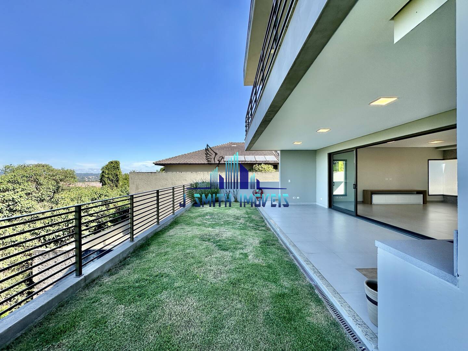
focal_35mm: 14
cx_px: 234
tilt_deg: -0.3
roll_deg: -0.2
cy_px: 176
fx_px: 189
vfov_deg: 85.7
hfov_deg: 102.1
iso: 40
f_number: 2.2
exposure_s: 1/801
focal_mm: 2.22
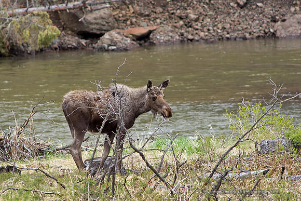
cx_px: 150
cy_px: 100
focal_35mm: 300
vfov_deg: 4.6
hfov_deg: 6.9
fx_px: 2509
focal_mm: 200
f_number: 3.2
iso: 100
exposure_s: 1/320
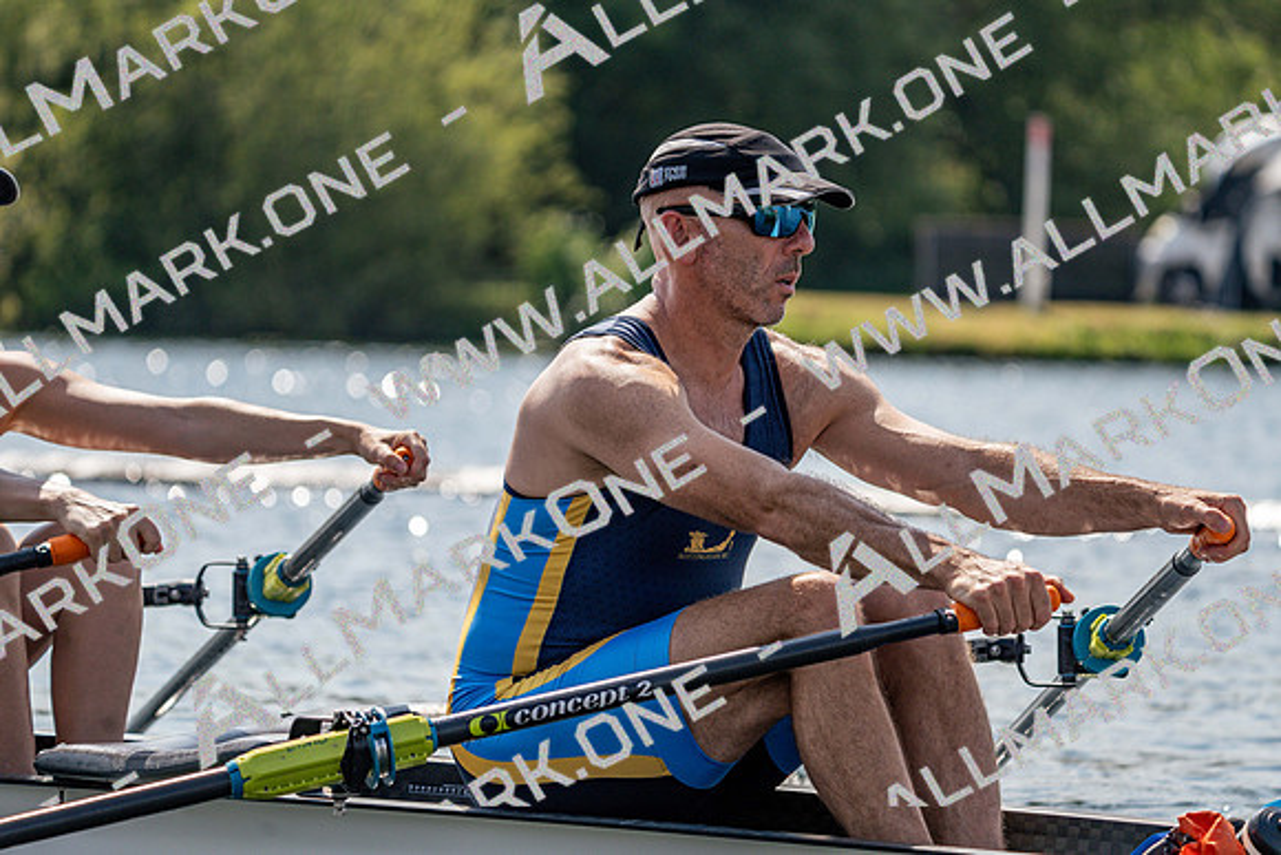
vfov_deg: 6.1
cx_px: 640
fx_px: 8079
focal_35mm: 227
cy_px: 428
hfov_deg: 9.1
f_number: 5.6
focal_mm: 227
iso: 250
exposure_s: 1/1600
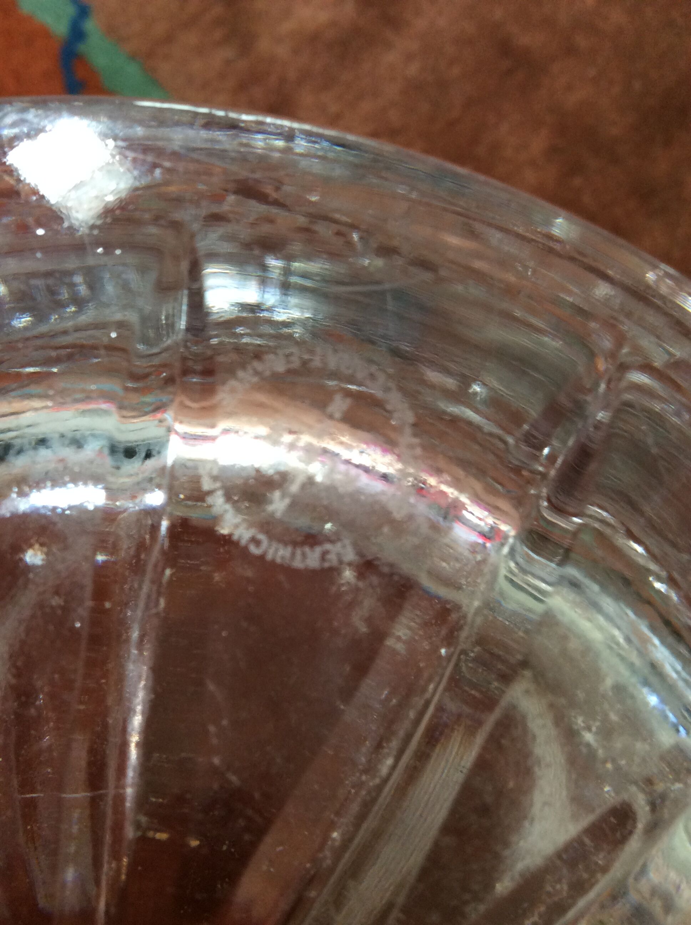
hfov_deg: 44.1
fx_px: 854
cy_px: 462
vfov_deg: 56.9
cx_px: 346
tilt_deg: -85.7
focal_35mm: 32
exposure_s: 1/25
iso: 64
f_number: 2.4
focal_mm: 3.3
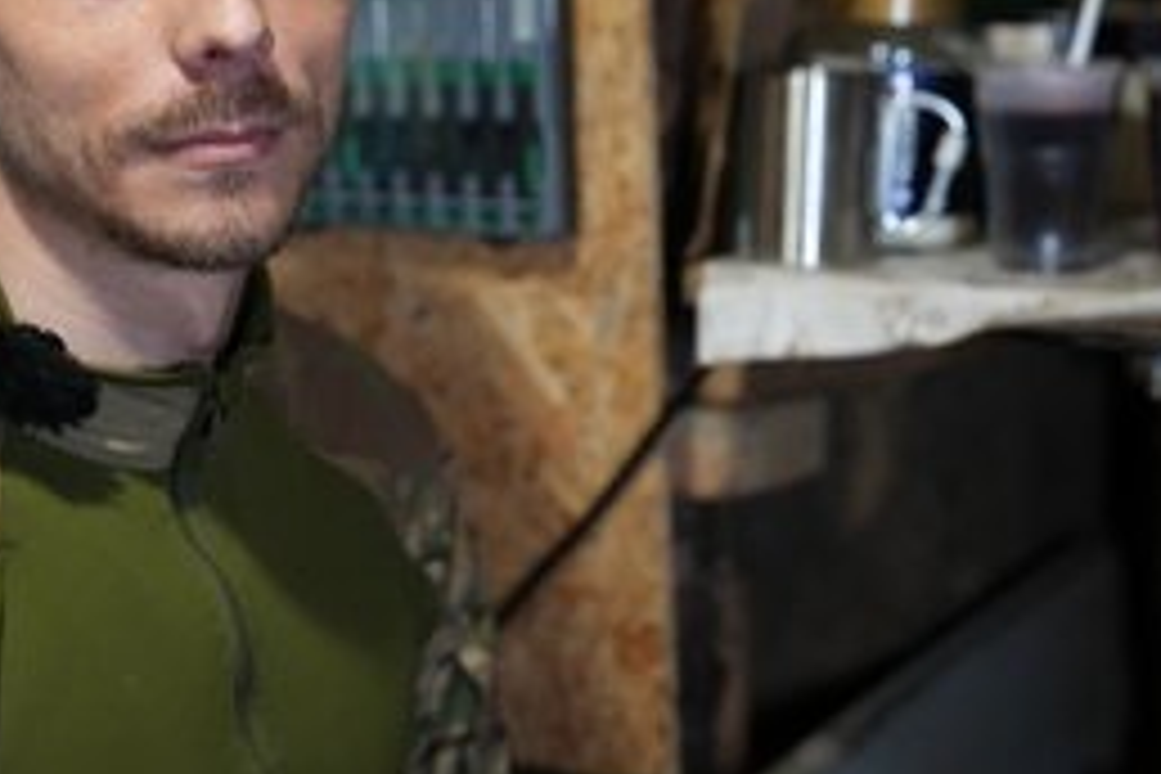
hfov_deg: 26.6
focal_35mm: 76
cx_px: 468
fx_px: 2451
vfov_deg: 17.8
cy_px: 196
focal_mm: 49
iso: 2000
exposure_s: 1/160
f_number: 2.8
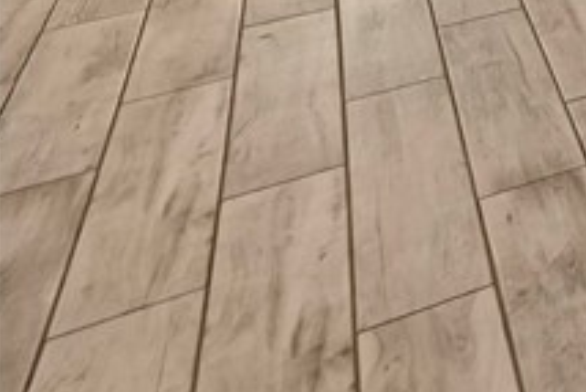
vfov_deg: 14.8
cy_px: -491
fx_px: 1075
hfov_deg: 14.2
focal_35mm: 66
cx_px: 1481
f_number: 3.5
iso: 1250
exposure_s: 1/30
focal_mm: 9
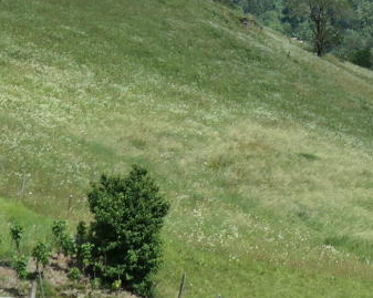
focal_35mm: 138
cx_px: 519
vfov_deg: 10.6
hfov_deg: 13.3
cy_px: -214
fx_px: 1522
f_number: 4.5
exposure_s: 1/800
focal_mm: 12
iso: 200
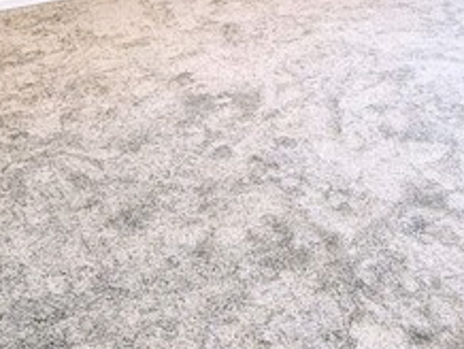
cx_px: 319
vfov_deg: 23.1
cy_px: 2
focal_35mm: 61
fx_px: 819
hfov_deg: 31.3
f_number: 2.2
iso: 400
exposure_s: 1/30
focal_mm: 2.2
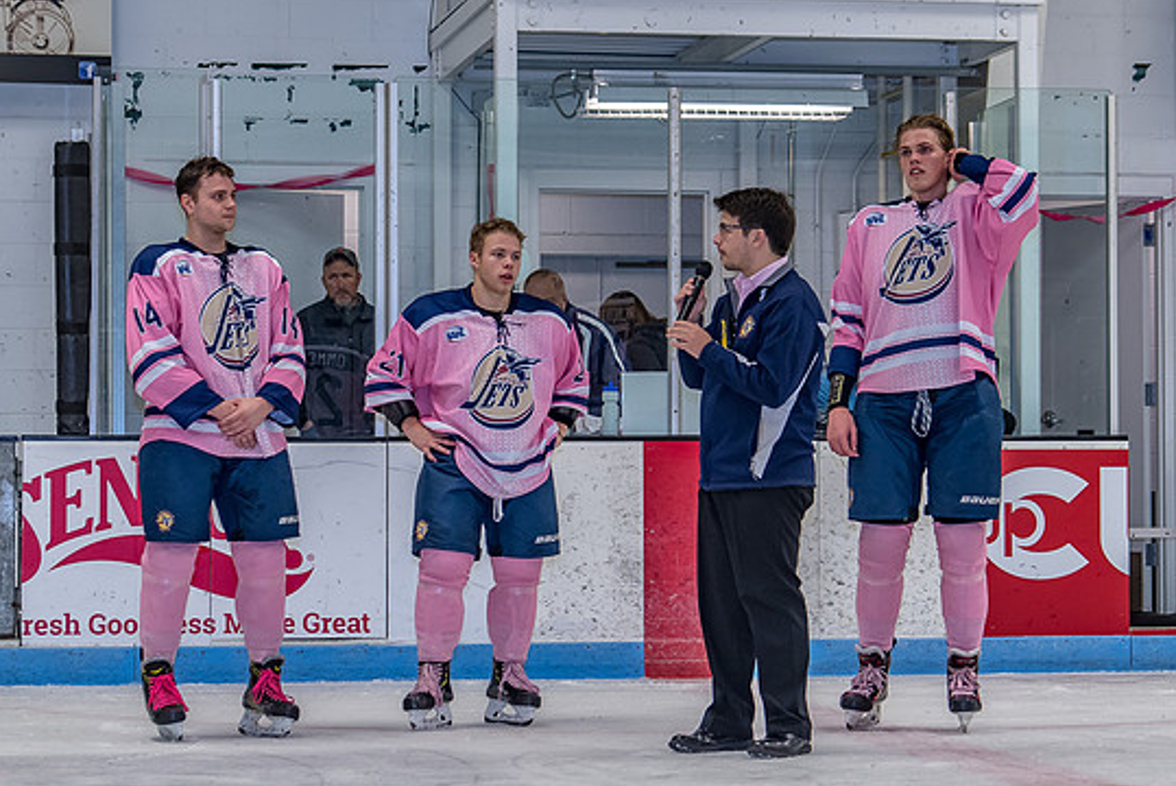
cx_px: 593
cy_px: 368
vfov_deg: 12.8
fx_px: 3497
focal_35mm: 107
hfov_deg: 19.1
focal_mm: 52
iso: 800
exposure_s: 1/250
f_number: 4
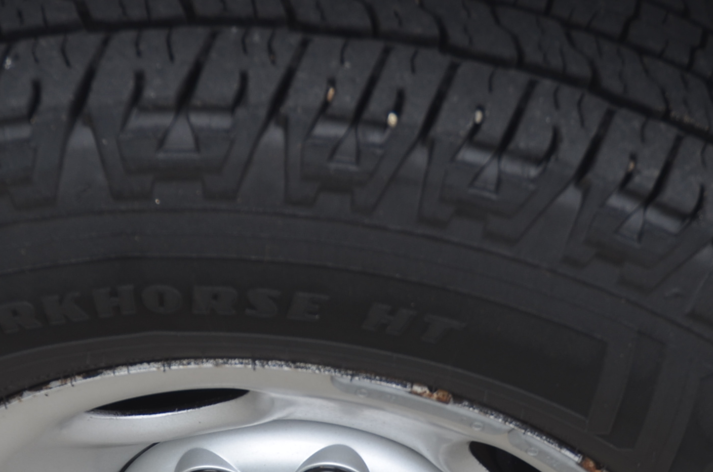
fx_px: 2102
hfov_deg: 19.2
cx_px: 427
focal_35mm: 106
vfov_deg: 12.6
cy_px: 530
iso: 100
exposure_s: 1/200
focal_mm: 27
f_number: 4
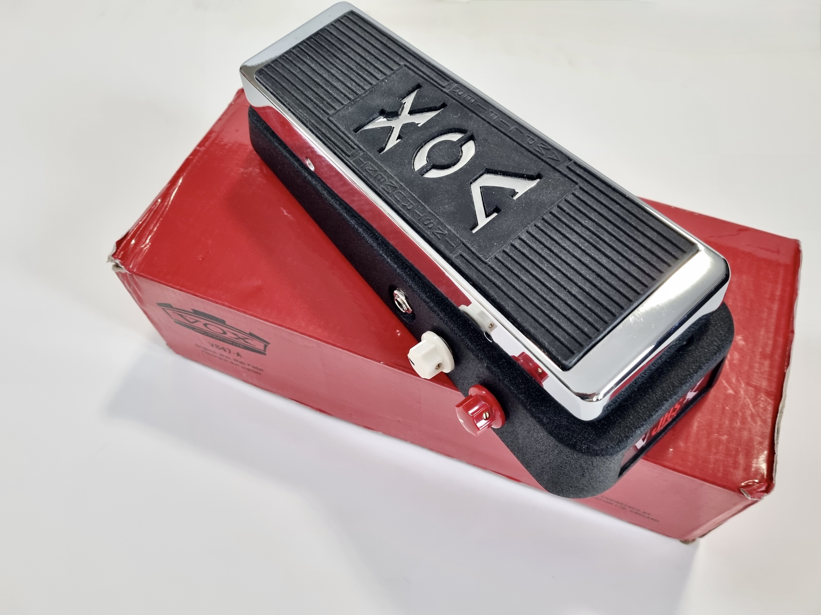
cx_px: 410
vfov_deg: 53.1
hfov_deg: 67.3
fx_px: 617
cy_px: 308
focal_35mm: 26
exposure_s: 1/100
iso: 250
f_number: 1.8
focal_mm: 5.4
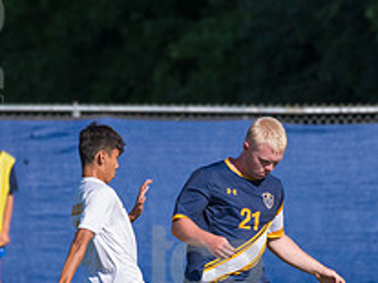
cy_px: 291
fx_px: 9418
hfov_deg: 2.3
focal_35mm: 863
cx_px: 208
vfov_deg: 1.7
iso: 320
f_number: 5.6
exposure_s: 1/2000
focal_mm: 320
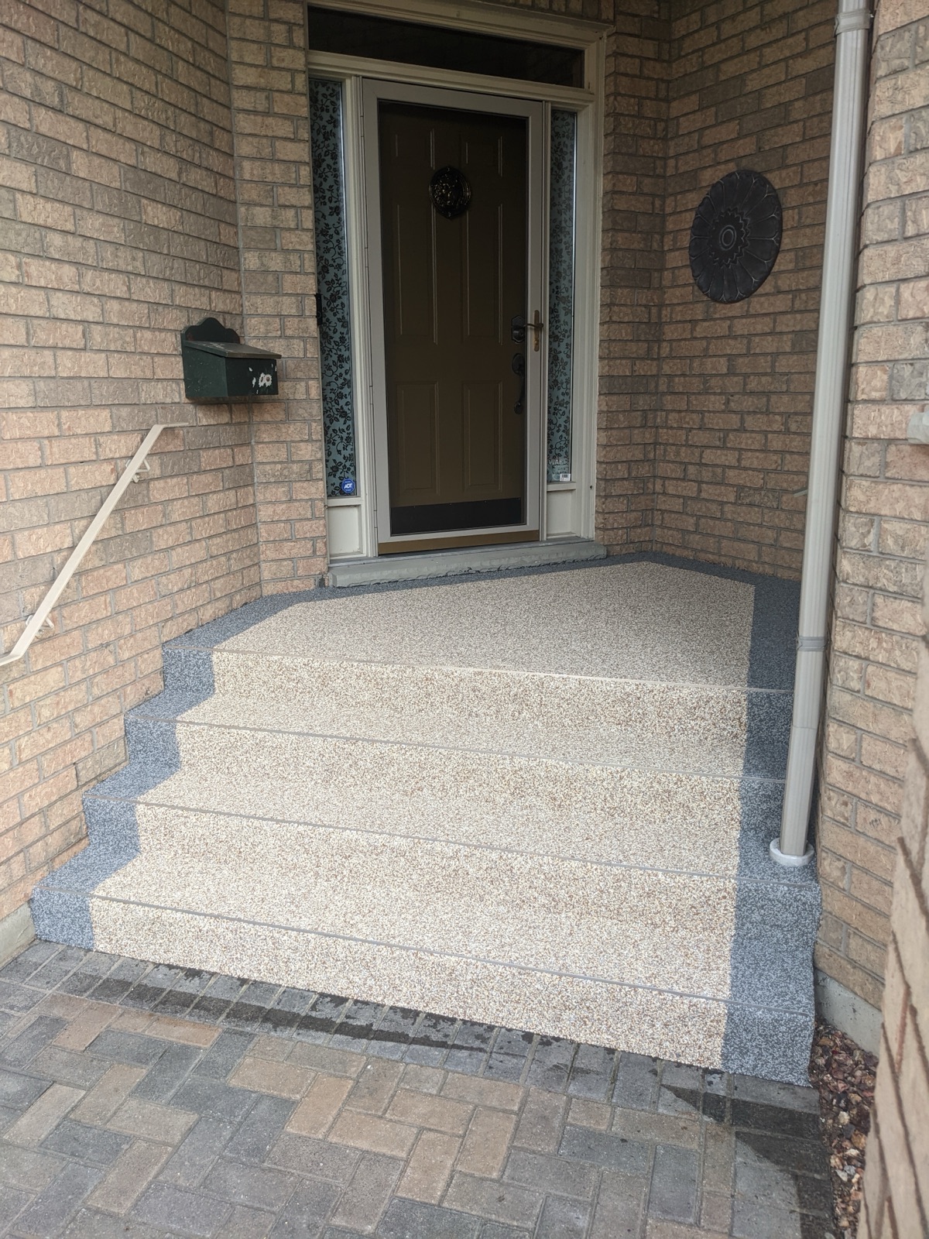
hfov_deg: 51.4
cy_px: 620
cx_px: 464
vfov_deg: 65.3
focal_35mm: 27
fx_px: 966
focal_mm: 4.38
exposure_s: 1/143
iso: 59
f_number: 1.73
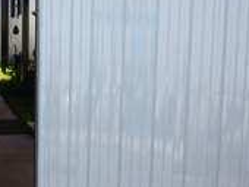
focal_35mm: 79
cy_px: 83
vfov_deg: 18.7
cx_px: -38
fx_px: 569
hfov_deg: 22.9
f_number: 3.1
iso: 100
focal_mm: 5
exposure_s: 1/500
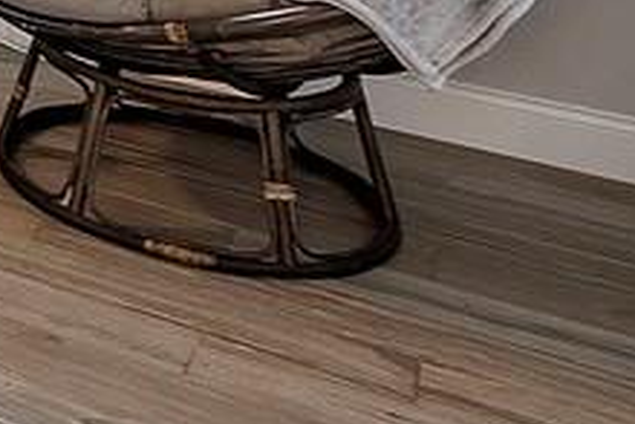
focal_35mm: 74
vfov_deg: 14.9
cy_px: -440
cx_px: -602
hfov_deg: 18.7
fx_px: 1306
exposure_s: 1/2.5
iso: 160
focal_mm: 10
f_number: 11
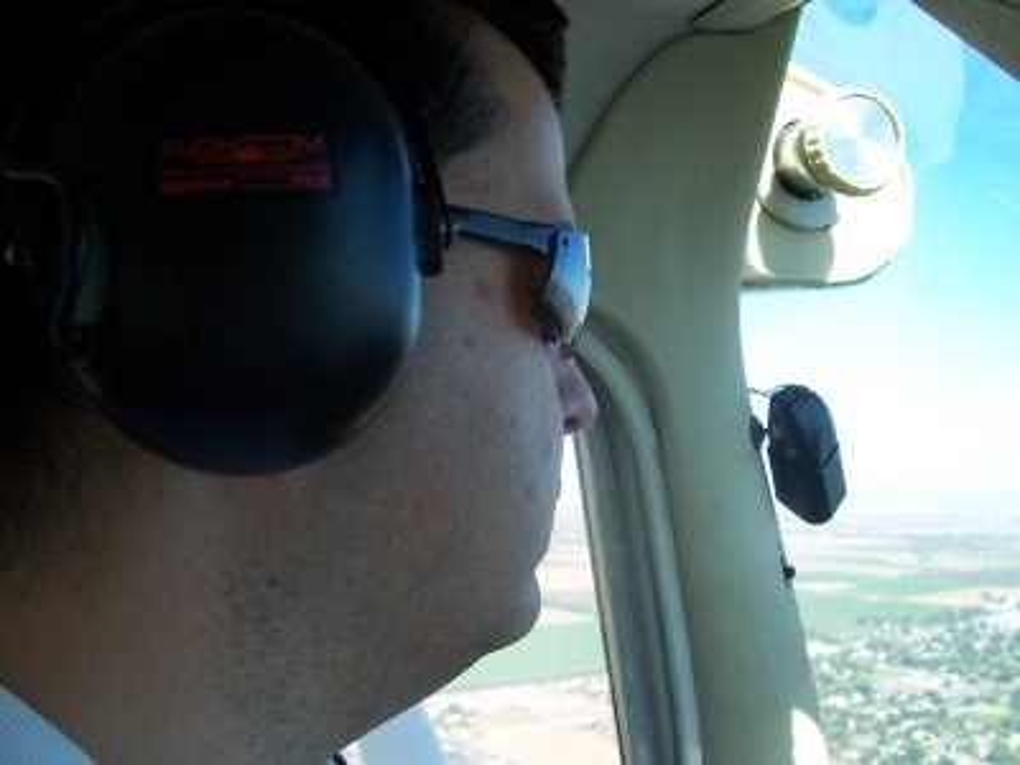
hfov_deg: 50.1
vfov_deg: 38.7
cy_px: 382
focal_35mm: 37
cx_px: 510
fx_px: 1090
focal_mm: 5.6
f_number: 2.8
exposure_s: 1/350
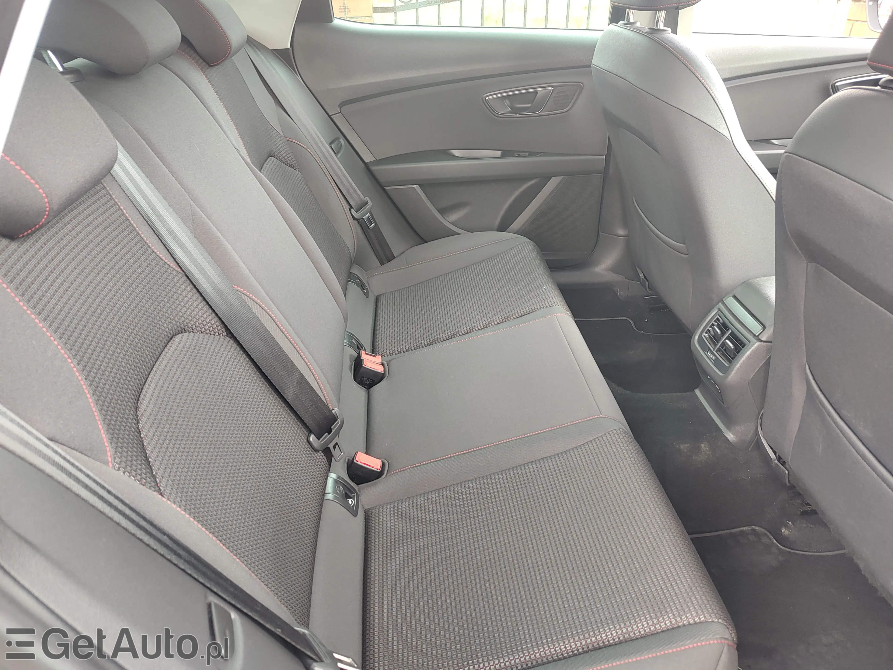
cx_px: 446
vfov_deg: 58.9
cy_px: 335
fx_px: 593
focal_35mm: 23
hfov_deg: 73.9
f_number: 1.8
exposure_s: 1/50
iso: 263
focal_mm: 5.56
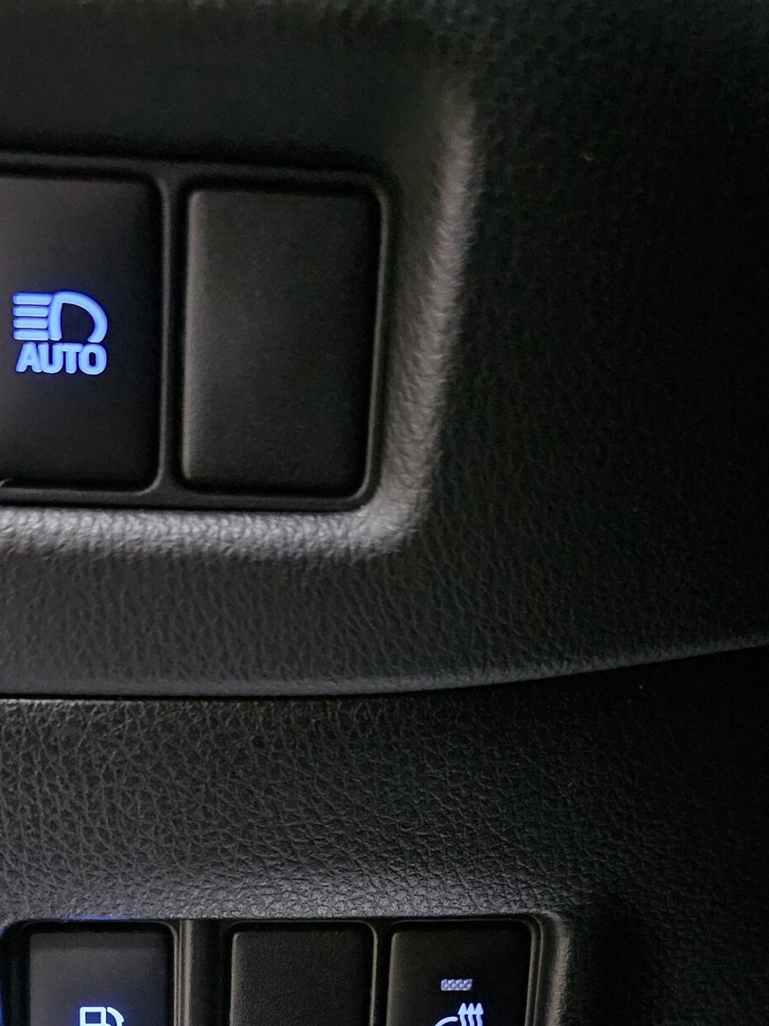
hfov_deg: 29.9
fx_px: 1422
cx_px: 230
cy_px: 1018
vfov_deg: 35.9
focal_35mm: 48
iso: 2500
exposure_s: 1/16.7
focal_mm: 6.3
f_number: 1.7
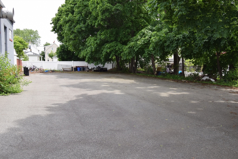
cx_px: 119
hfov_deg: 64.5
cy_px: 80
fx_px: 188
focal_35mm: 28
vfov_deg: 45.7
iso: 400
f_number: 11
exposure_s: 1/200
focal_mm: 19
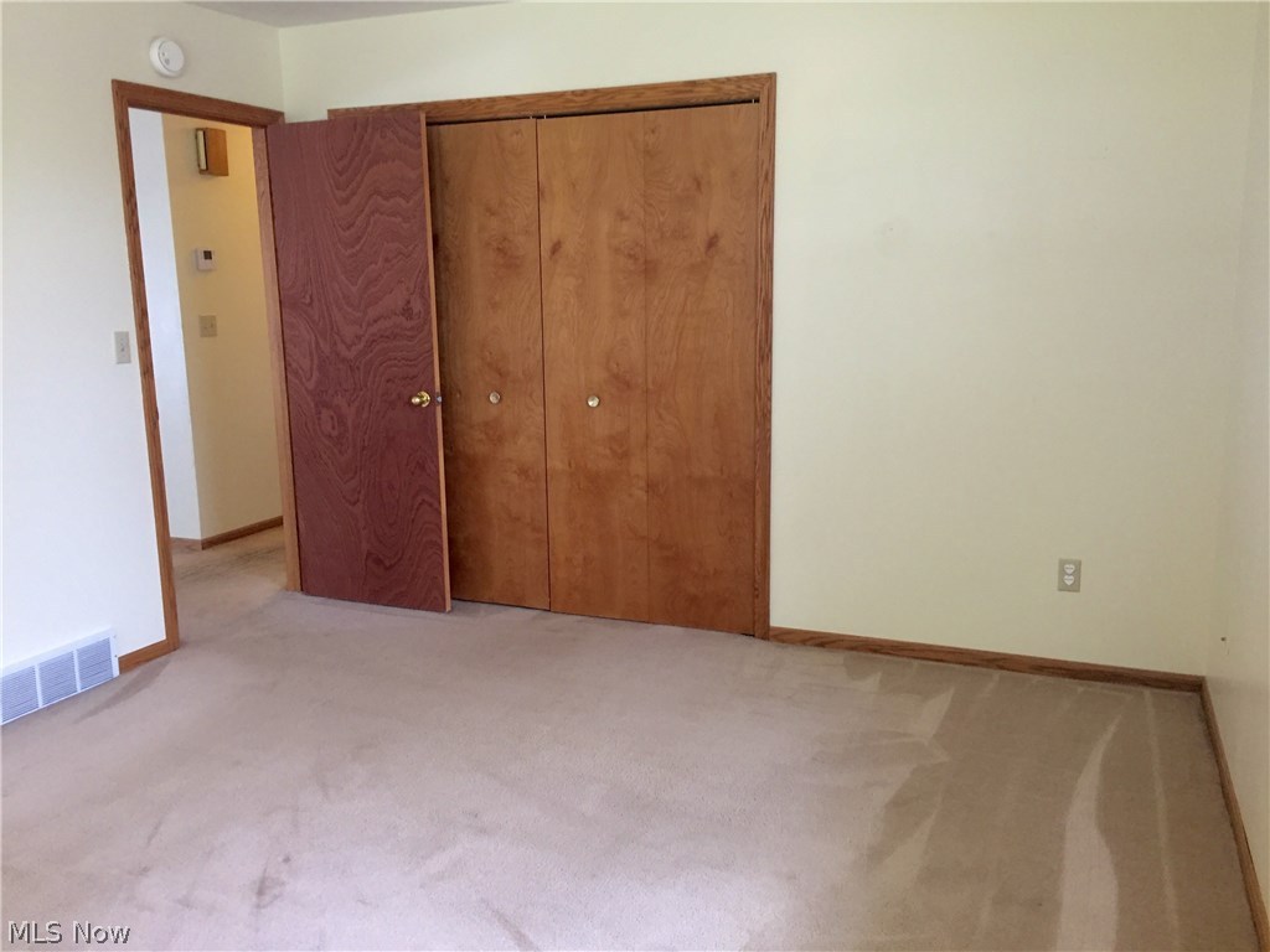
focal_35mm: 29
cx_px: 635
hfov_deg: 61.7
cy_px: 476
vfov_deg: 48.2
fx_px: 1064
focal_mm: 4.15
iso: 125
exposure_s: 1/30
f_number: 2.2
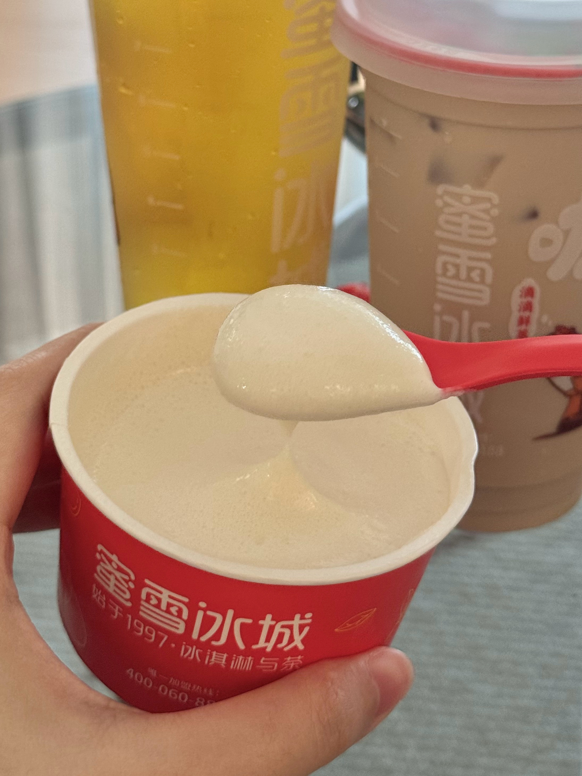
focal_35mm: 48
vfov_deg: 39.7
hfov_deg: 30.3
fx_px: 1076
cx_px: 291
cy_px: 388
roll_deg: +0.3
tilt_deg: -25.4
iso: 250
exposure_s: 1/60
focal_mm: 6.76
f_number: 1.78
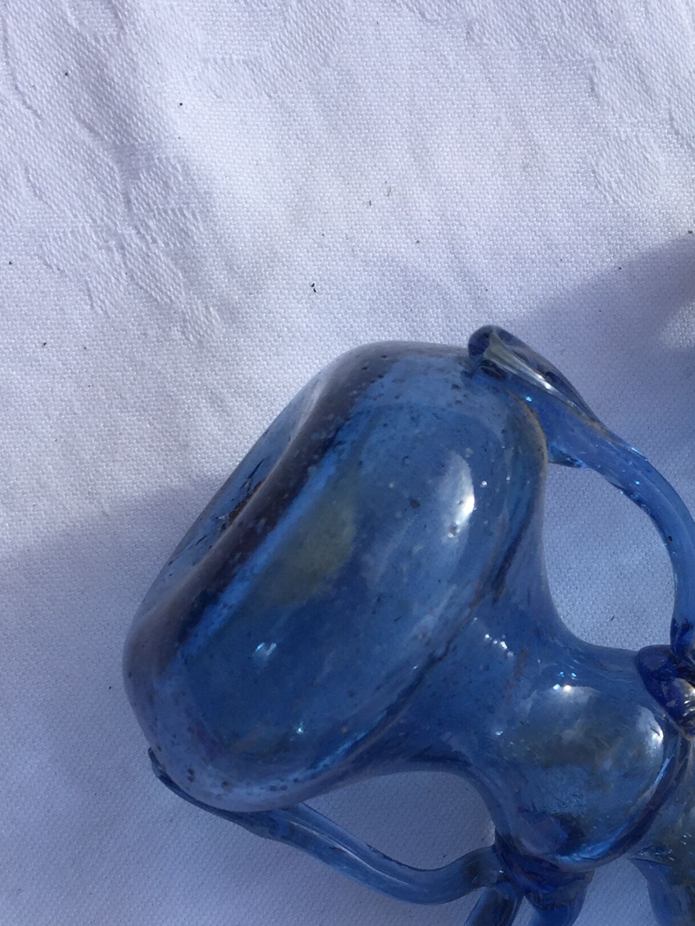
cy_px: 756
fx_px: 1553
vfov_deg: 32.2
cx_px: 614
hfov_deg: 24.6
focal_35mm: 58
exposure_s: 1/1522
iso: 32
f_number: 2.2
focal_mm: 4.15
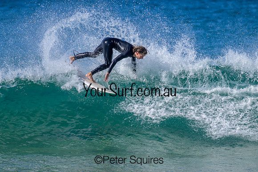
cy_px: 88
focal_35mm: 770
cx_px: 130
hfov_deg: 2.7
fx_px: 5520
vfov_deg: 1.8
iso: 560
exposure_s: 1/2000
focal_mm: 560
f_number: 8
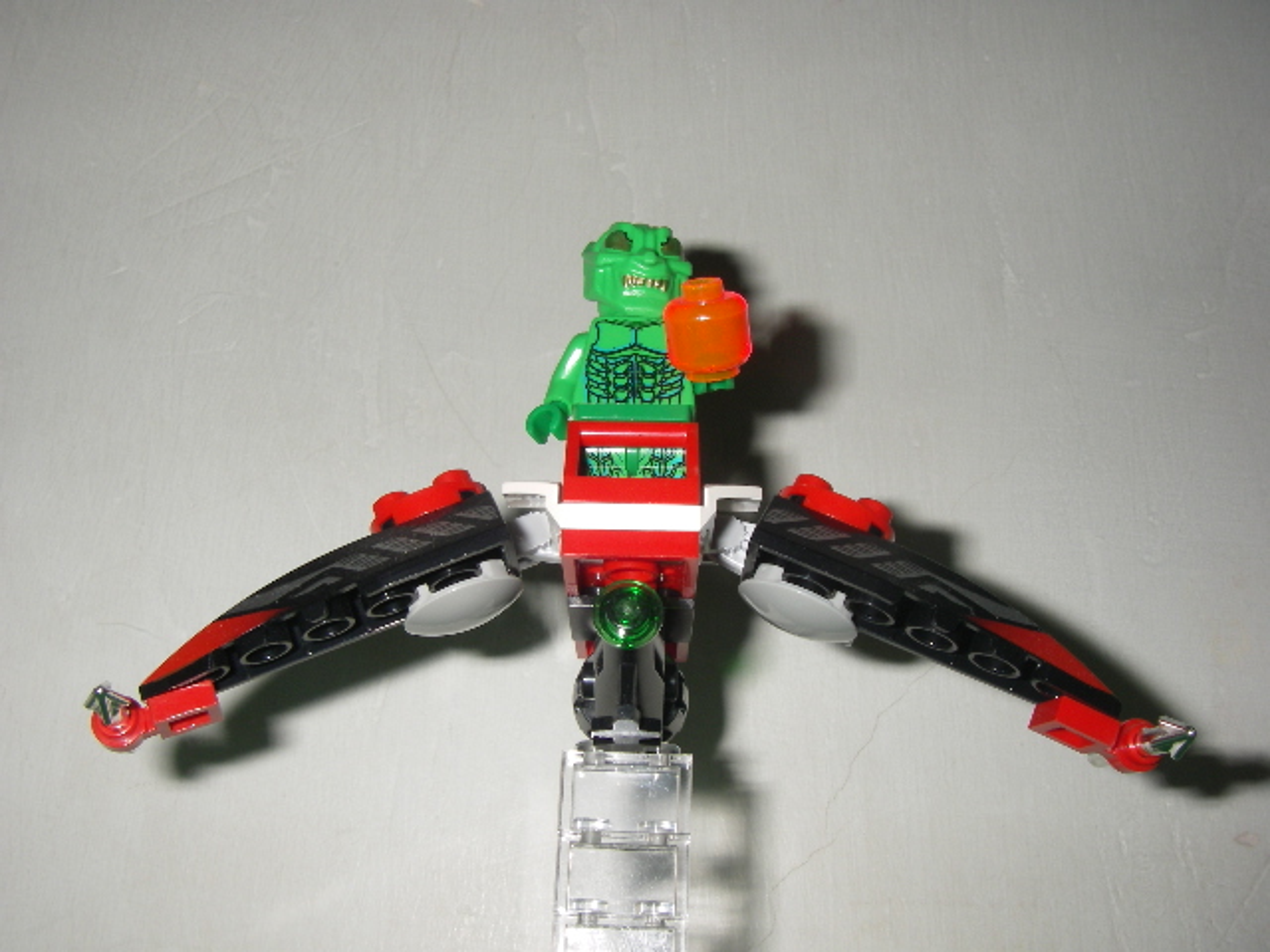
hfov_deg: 49.0
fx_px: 1394
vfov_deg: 37.7
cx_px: 635
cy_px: 476
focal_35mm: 38
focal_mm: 6.3
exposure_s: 1/40
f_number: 6.6
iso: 80
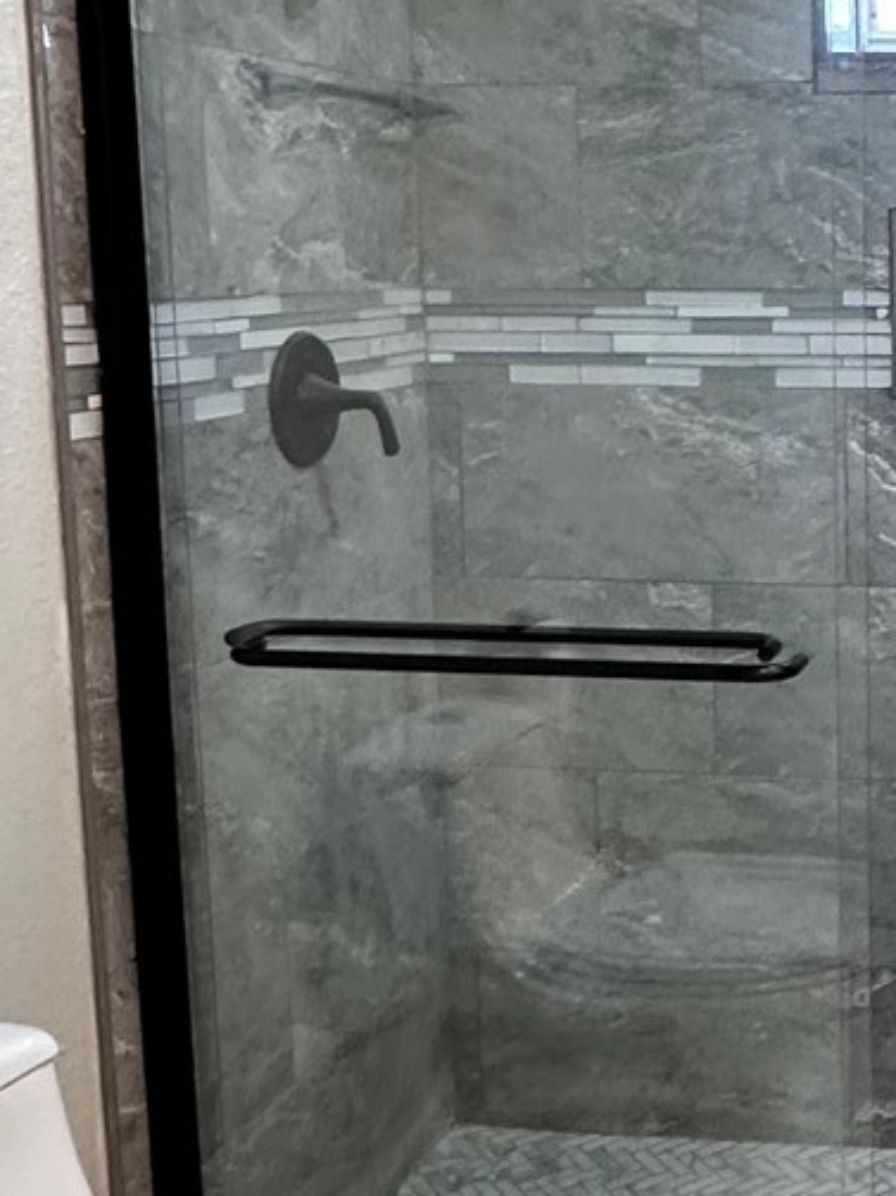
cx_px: 1003
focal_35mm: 57
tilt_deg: -8.3
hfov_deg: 23.9
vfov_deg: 33.7
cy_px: 518
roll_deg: -1.2
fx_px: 1968
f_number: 2.2
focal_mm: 2.22
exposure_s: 1/120
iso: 250
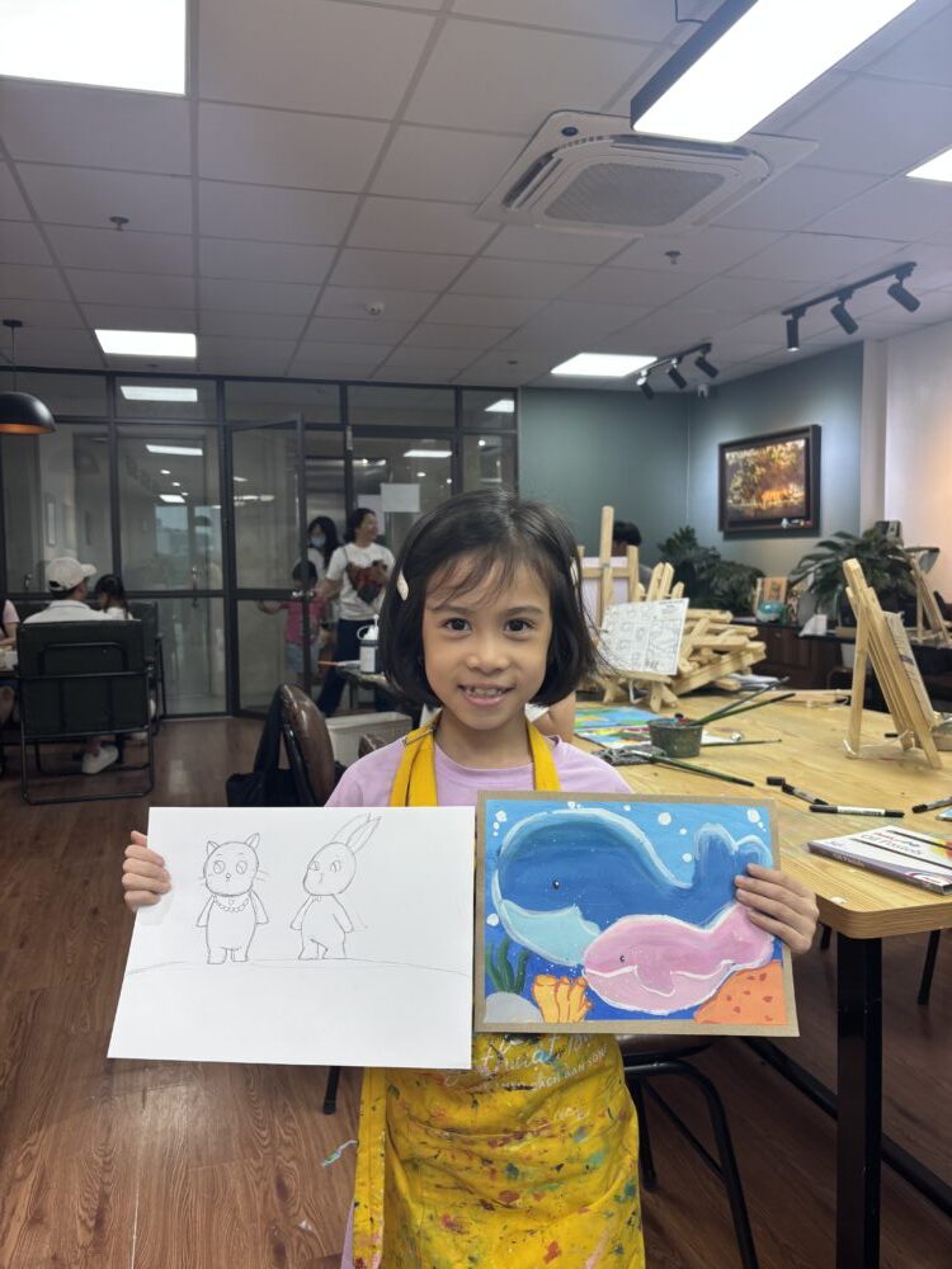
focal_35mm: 26
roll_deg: -0.4
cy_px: 634
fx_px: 953
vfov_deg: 67.3
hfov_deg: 53.1
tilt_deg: -3.3
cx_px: 476
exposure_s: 1/100
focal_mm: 5.96
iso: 64
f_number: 1.6
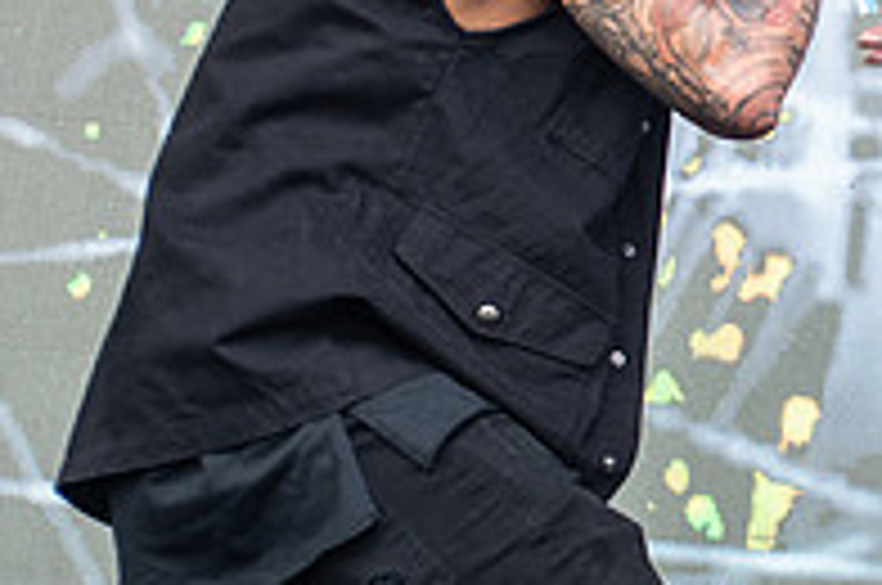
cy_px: 132
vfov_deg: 8.1
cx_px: 1005
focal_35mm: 169
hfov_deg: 12.0
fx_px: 4134
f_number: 3.5
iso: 250
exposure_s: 1/250
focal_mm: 48
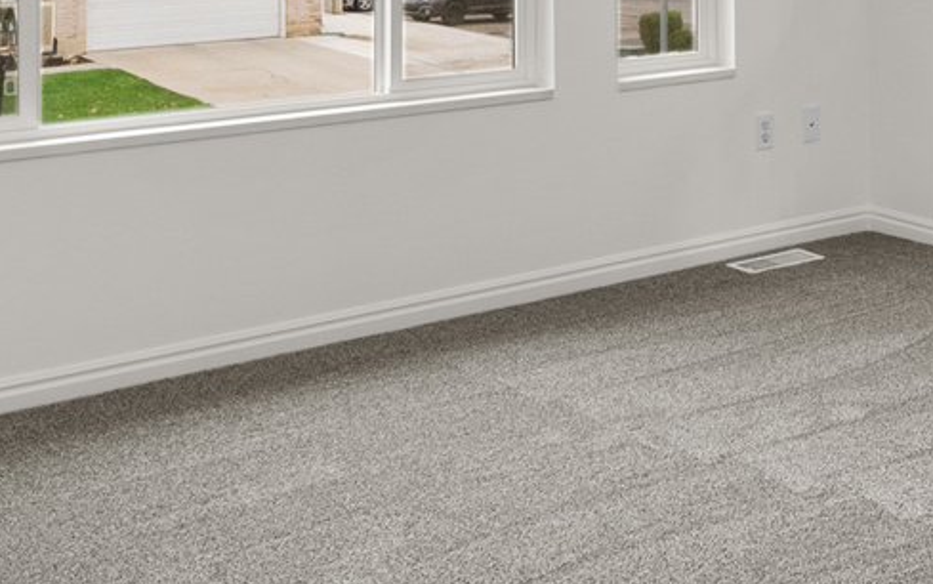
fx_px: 1628
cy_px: -136
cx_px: 759
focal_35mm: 64
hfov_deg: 31.1
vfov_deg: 19.1
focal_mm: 15
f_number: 8
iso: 500
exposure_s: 1/5
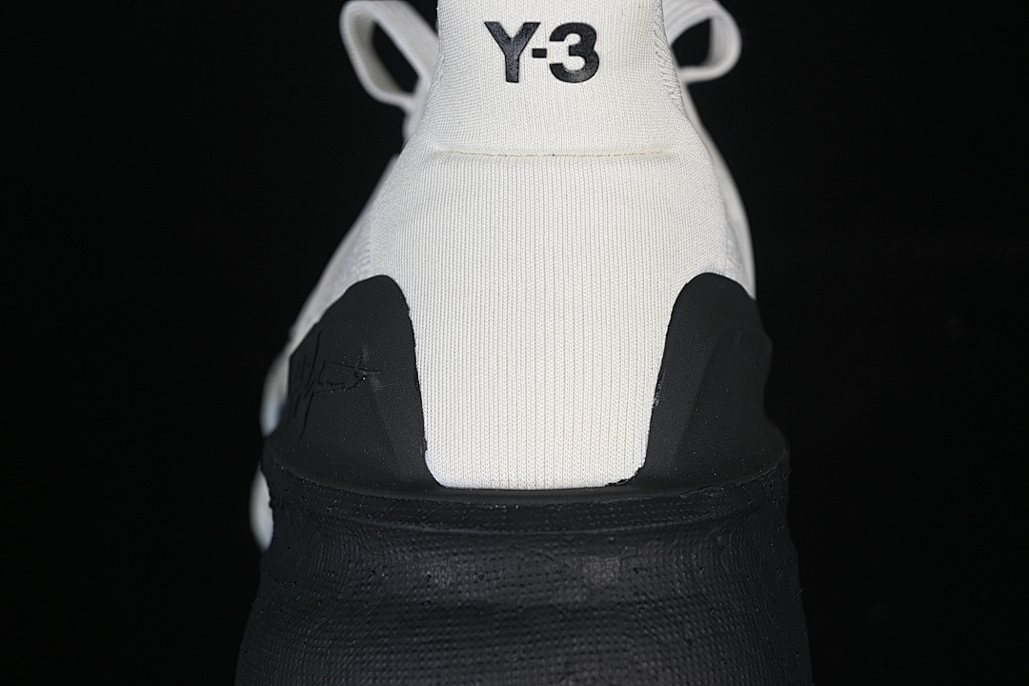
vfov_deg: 18.2
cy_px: 343
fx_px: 2144
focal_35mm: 75
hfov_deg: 27.0
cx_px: 514
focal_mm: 50
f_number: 7.1
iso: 160
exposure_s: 1/80
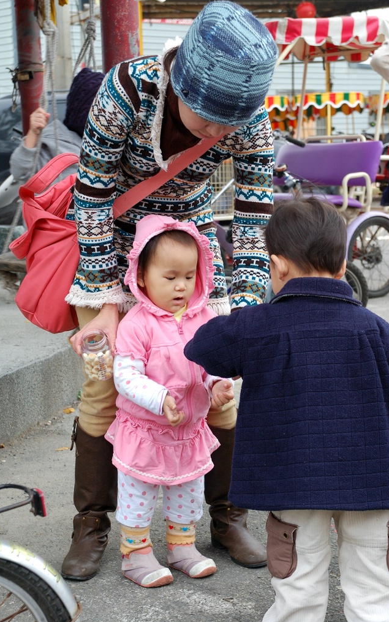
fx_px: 1306
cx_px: 193
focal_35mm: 77
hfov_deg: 16.9
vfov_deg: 26.8
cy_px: 310
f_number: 5.6
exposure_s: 1/80
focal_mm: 50
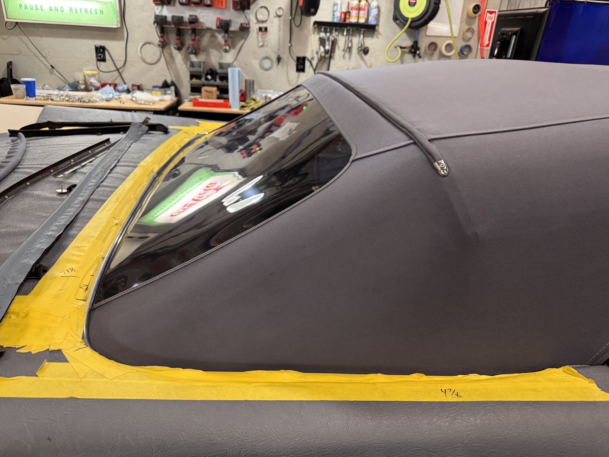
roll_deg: -4.2
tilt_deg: -23.3
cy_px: 228
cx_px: 304
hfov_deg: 71.6
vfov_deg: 56.8
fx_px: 422
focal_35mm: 24
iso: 400
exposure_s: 1/60
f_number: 1.78
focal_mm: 6.76
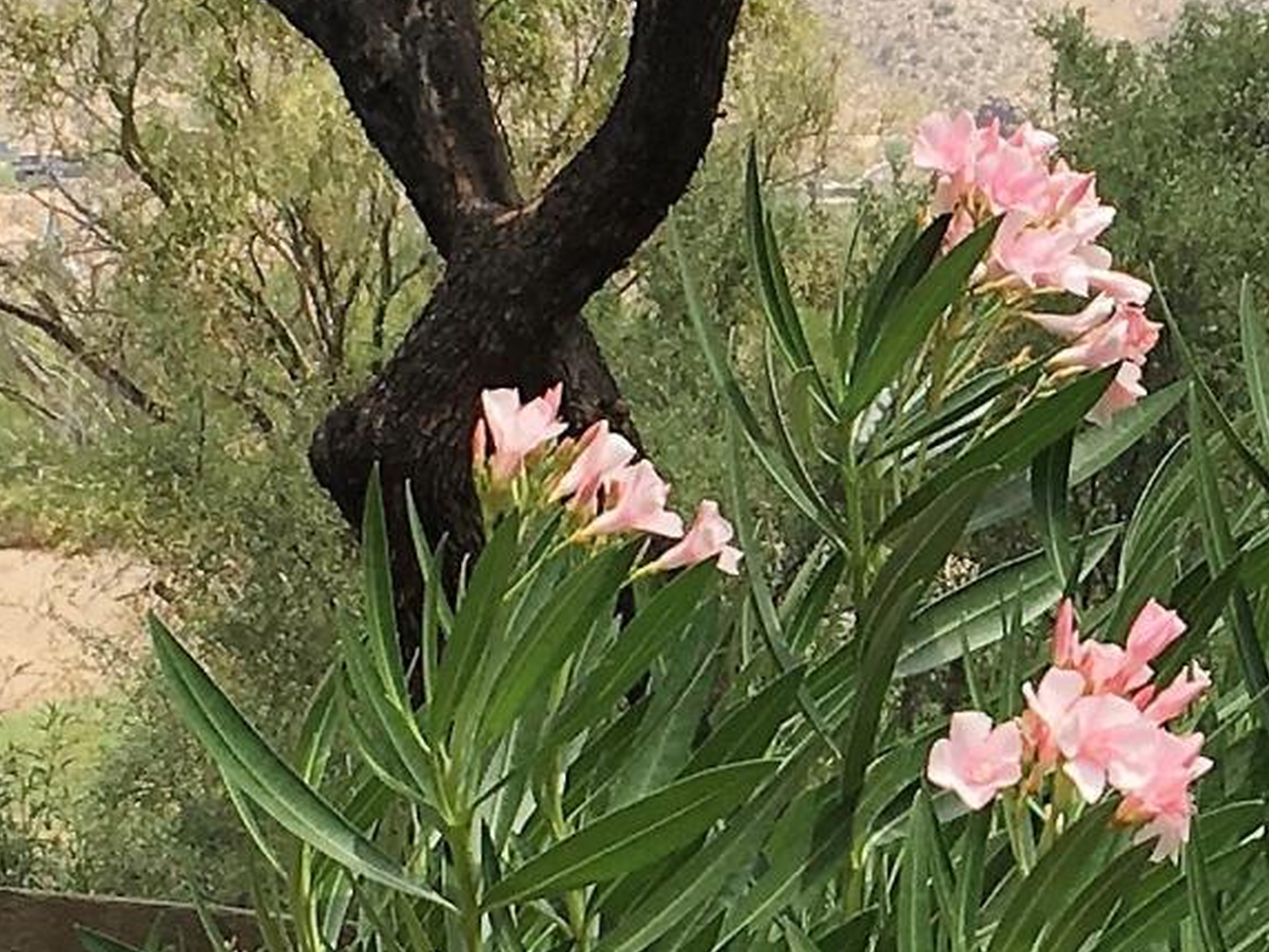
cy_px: 723
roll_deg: +2.5
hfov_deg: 12.9
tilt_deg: -1.7
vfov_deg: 9.7
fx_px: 5572
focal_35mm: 152
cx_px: 1191
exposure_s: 1/686
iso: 25
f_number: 2.2
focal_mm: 4.15
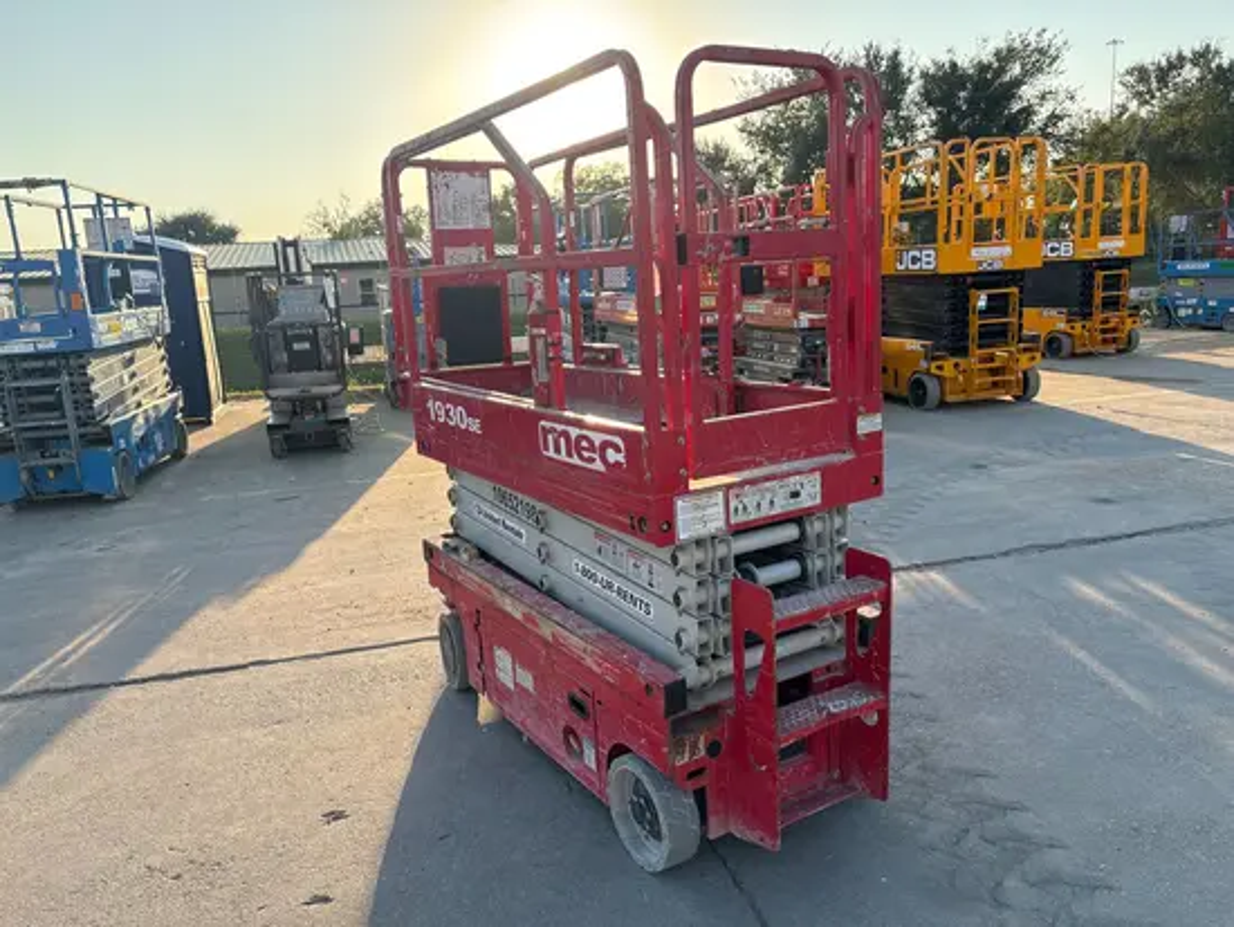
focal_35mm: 26
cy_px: 464
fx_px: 927
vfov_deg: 53.1
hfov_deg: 67.3
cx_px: 617
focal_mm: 5.96
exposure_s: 1/811
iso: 50
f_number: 1.6
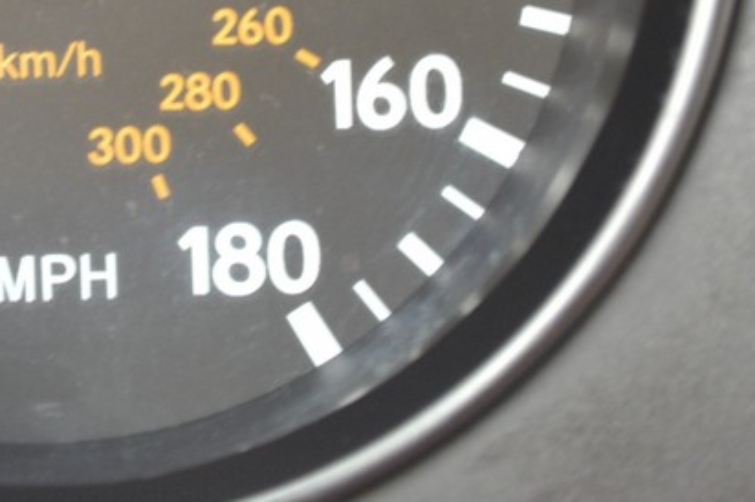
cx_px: 71
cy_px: -66
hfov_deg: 10.0
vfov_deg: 6.6
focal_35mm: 205
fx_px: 4301
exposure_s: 1/2
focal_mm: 55
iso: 800
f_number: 5.6
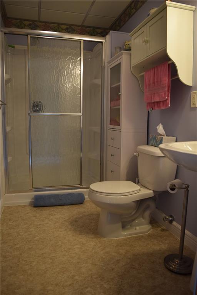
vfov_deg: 67.4
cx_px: 98
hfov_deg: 47.9
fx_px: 222
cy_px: 148
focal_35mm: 27
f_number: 4
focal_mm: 18
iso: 400
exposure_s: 1/60
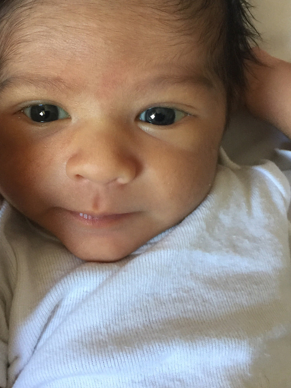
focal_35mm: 47
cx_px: 72
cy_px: 149
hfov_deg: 30.3
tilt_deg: -54.3
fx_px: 527
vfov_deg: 40.2
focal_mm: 4.15
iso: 100
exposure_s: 1/17
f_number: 2.2
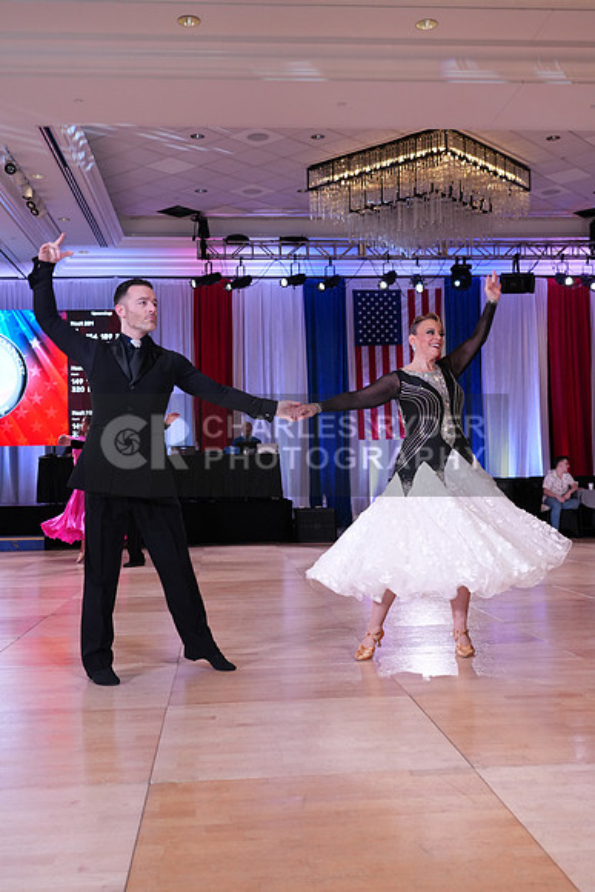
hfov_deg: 36.9
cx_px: 298
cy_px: 446
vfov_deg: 53.1
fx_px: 892
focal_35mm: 36
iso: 2000
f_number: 5
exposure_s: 1/250
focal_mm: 36
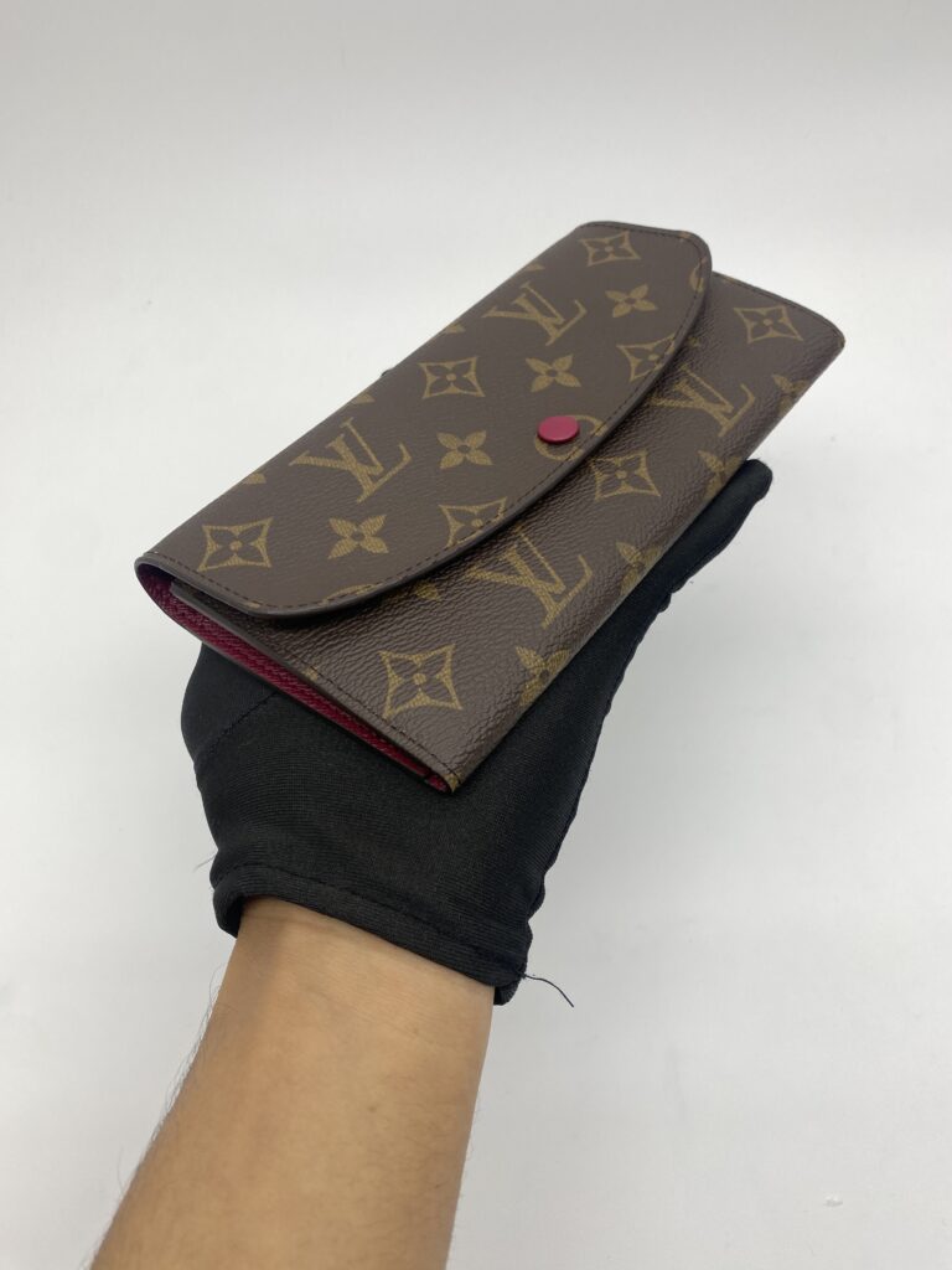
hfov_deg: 53.1
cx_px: 476
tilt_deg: -49.7
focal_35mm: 26
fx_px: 953
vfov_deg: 67.3
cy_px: 635
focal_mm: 4.25
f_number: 1.8
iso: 32
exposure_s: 1/124
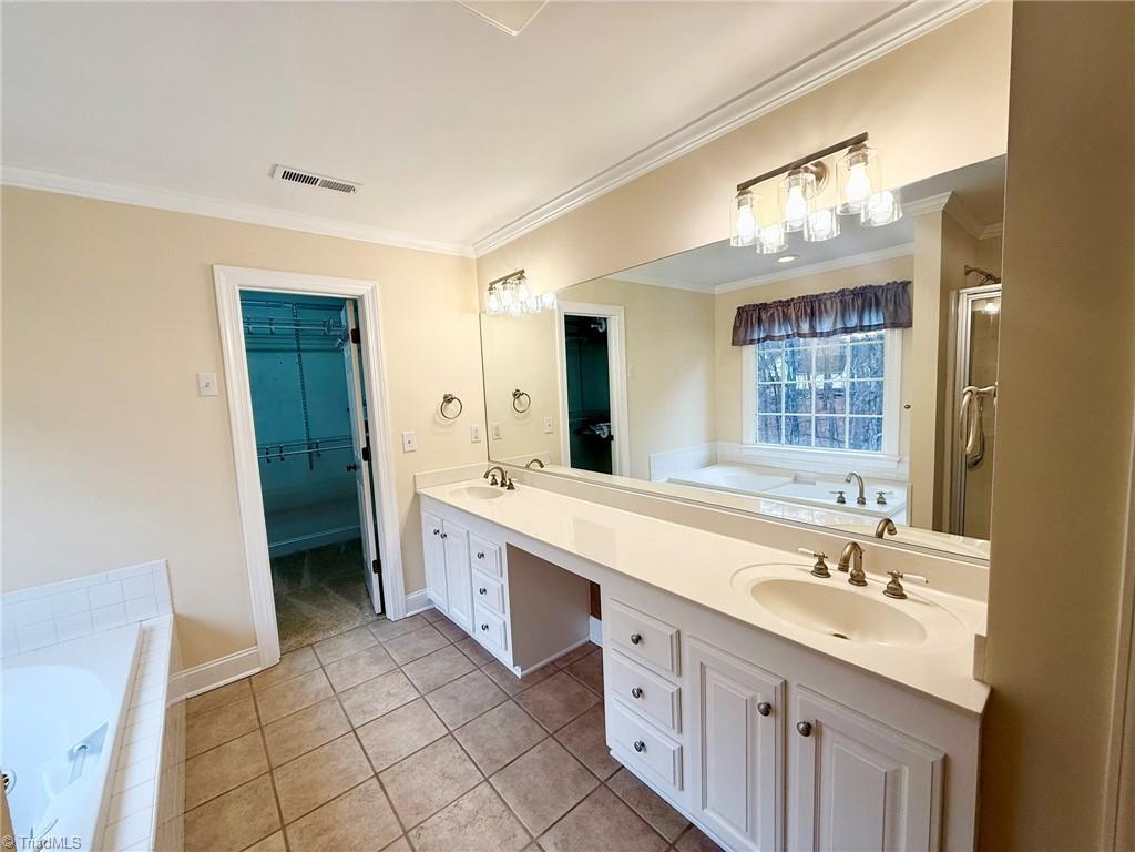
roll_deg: +2.7
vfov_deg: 85.7
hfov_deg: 102.1
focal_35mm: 14
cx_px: 568
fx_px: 459
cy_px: 426
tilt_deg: -5.4
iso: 64
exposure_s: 1/124
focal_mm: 2.22
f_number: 2.2
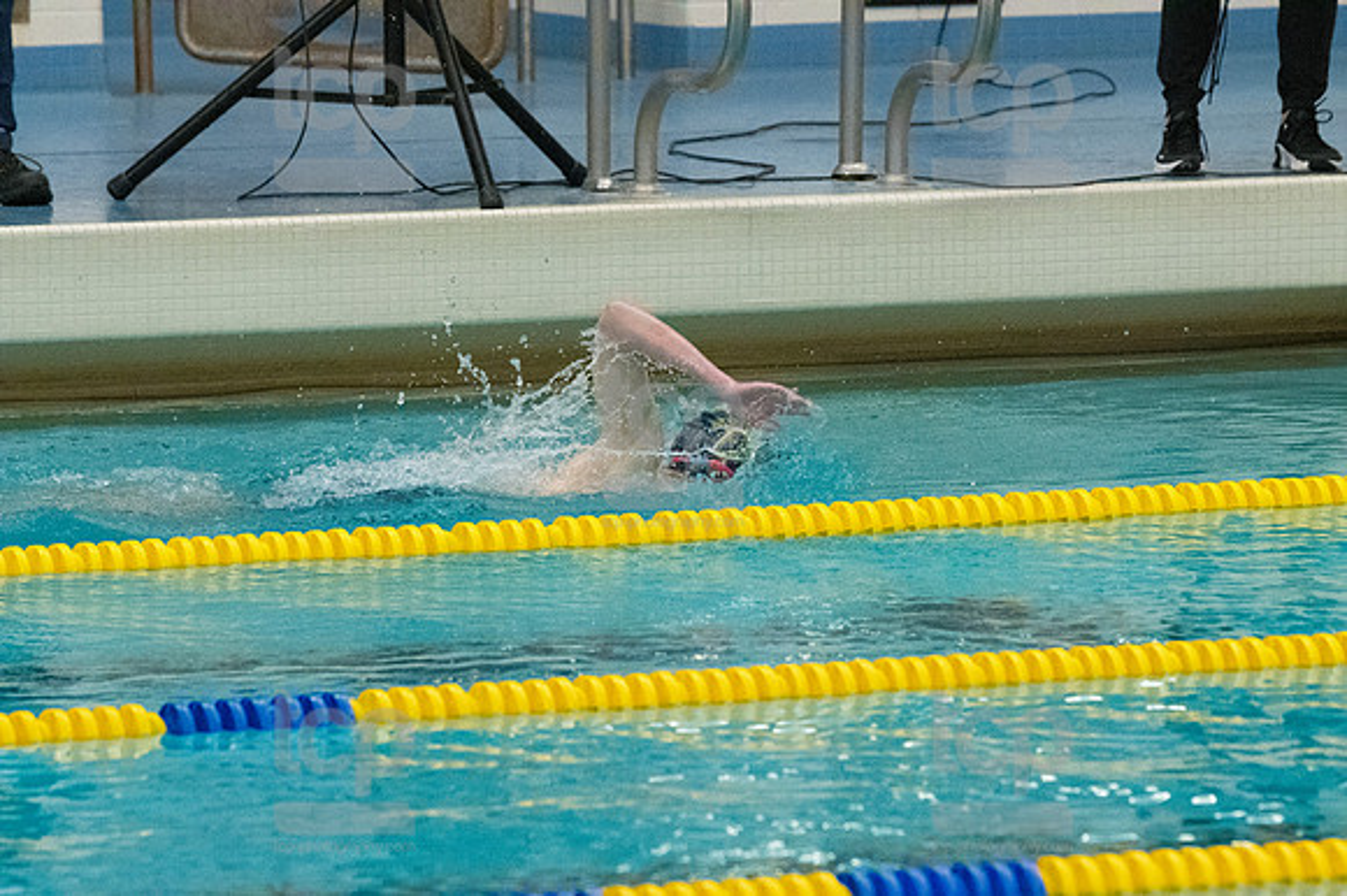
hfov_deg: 6.9
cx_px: 674
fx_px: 11218
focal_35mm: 300
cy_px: 448
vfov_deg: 4.6
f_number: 5
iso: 10000
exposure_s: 1/1250
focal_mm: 200
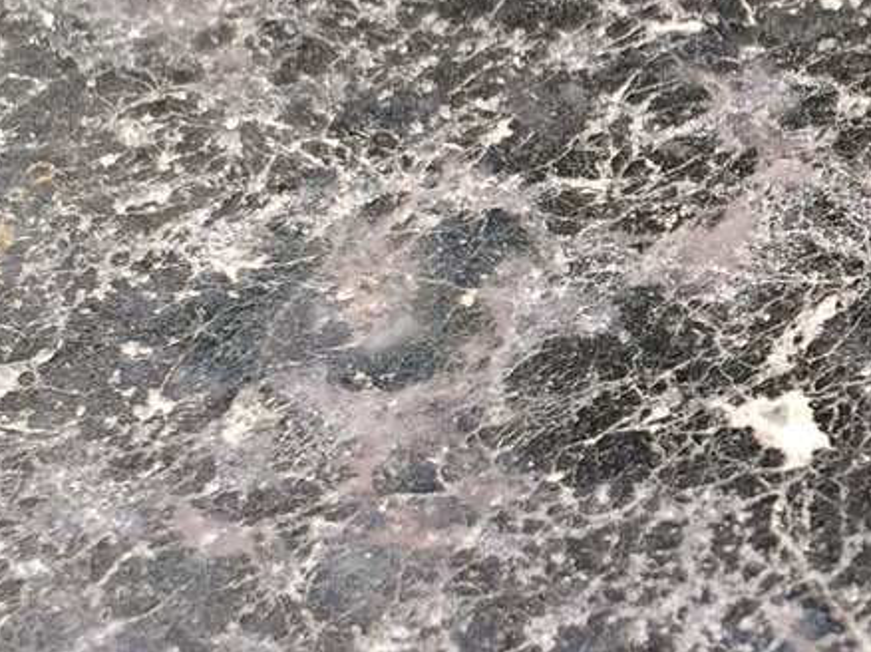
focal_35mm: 106
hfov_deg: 18.0
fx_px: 2666
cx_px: 911
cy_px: 320
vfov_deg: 14.0
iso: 64
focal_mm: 4.15
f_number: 2.2
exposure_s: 1/120
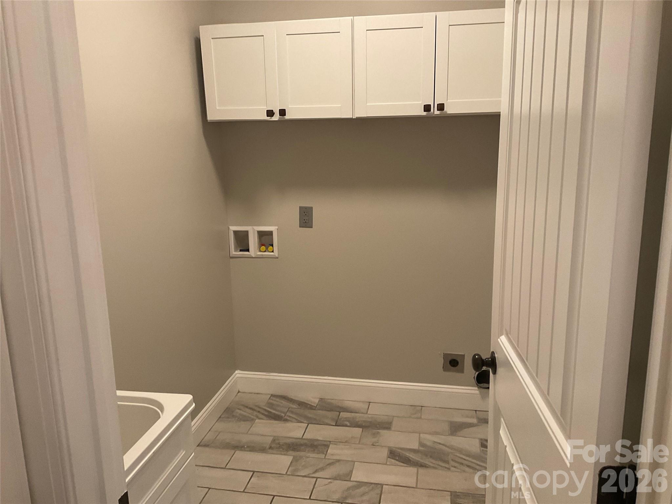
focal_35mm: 29
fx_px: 563
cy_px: 252
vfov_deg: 48.2
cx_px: 336
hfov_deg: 61.7
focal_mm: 3
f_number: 1.8
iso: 100
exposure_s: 1/60
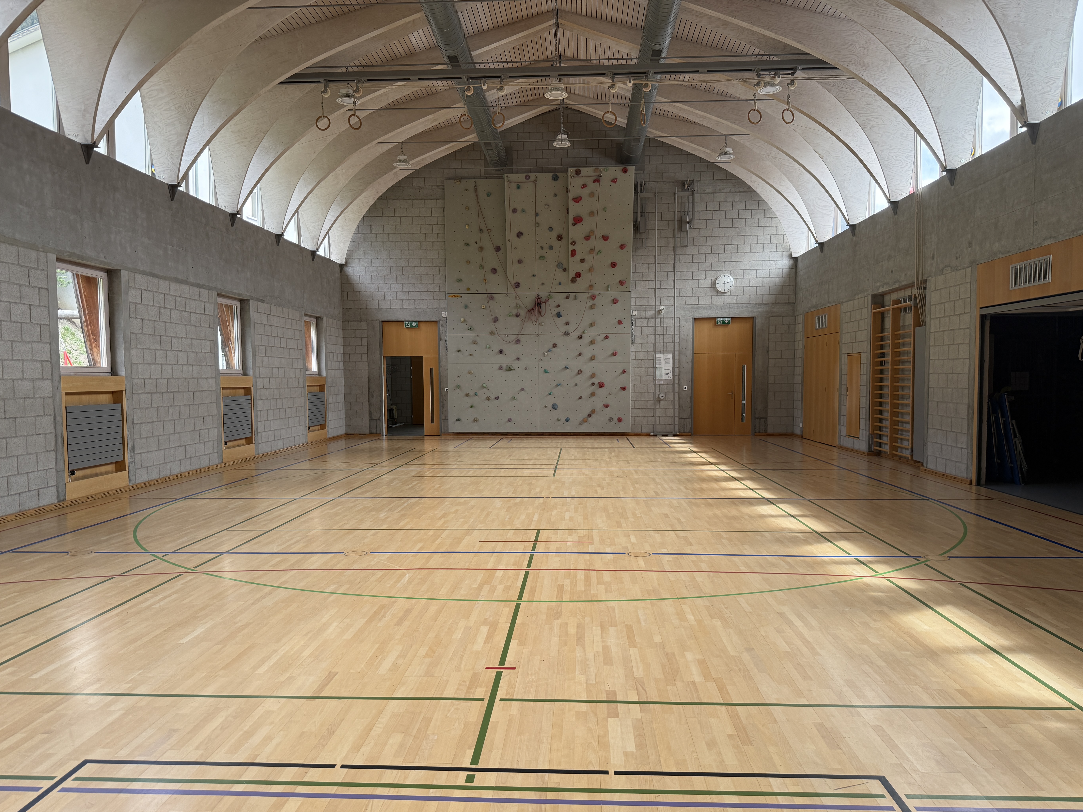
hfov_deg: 69.4
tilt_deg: -2.7
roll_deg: +0.6
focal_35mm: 25
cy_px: 420
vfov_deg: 54.9
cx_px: 540
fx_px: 782
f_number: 1.78
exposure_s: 1/289
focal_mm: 6.76
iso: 100
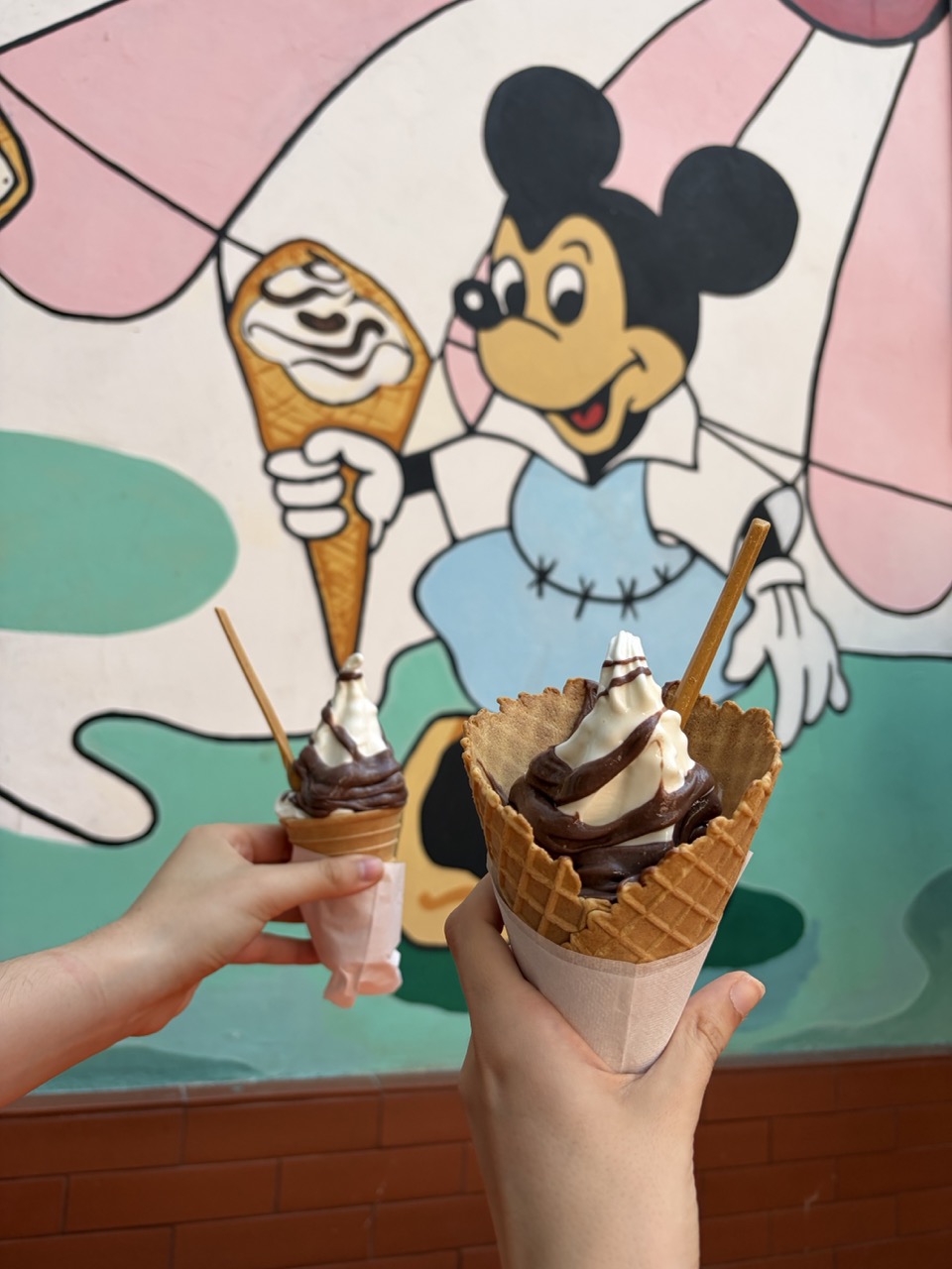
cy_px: 634
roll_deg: -2.4
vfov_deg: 67.3
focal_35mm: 26
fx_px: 953
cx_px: 476
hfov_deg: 53.1
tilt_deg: +9.5
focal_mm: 5.96
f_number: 1.6
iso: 40
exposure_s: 1/216
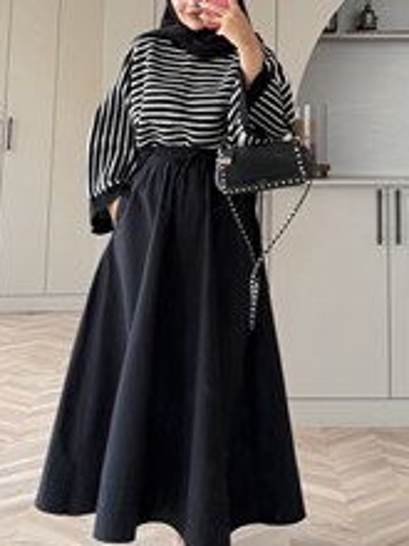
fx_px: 709
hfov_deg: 32.2
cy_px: 195
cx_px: 201
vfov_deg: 41.7
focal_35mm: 45
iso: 250
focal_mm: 6.76
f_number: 1.78
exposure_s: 1/60
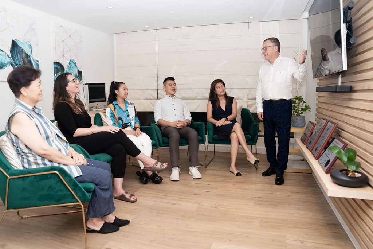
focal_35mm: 26
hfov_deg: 69.9
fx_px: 266
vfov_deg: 50.0
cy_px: 133
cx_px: 173
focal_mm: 24
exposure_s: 1/250
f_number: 4
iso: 200
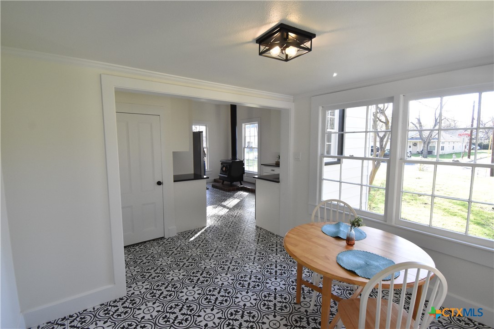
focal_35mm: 16
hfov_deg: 95.0
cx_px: 247
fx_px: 226
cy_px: 164
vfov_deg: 72.1
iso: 1600
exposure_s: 1/250
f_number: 8
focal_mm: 11
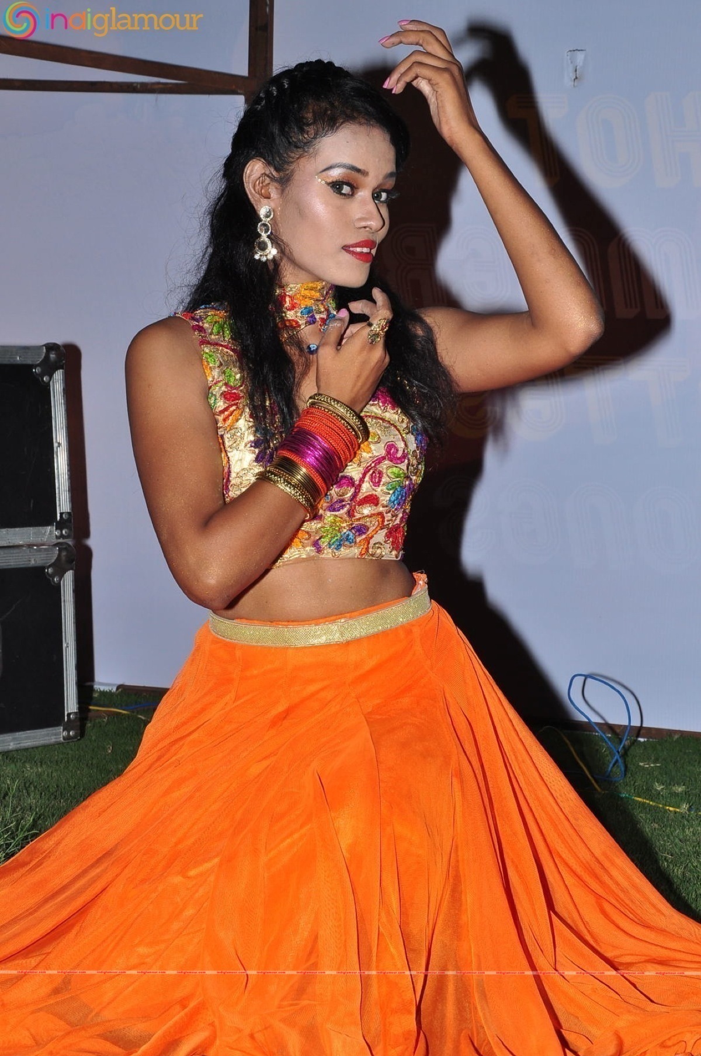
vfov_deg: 26.0
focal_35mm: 78
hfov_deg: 17.4
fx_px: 2285
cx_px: 350
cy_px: 528
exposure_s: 1/125
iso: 400
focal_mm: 52
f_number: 11
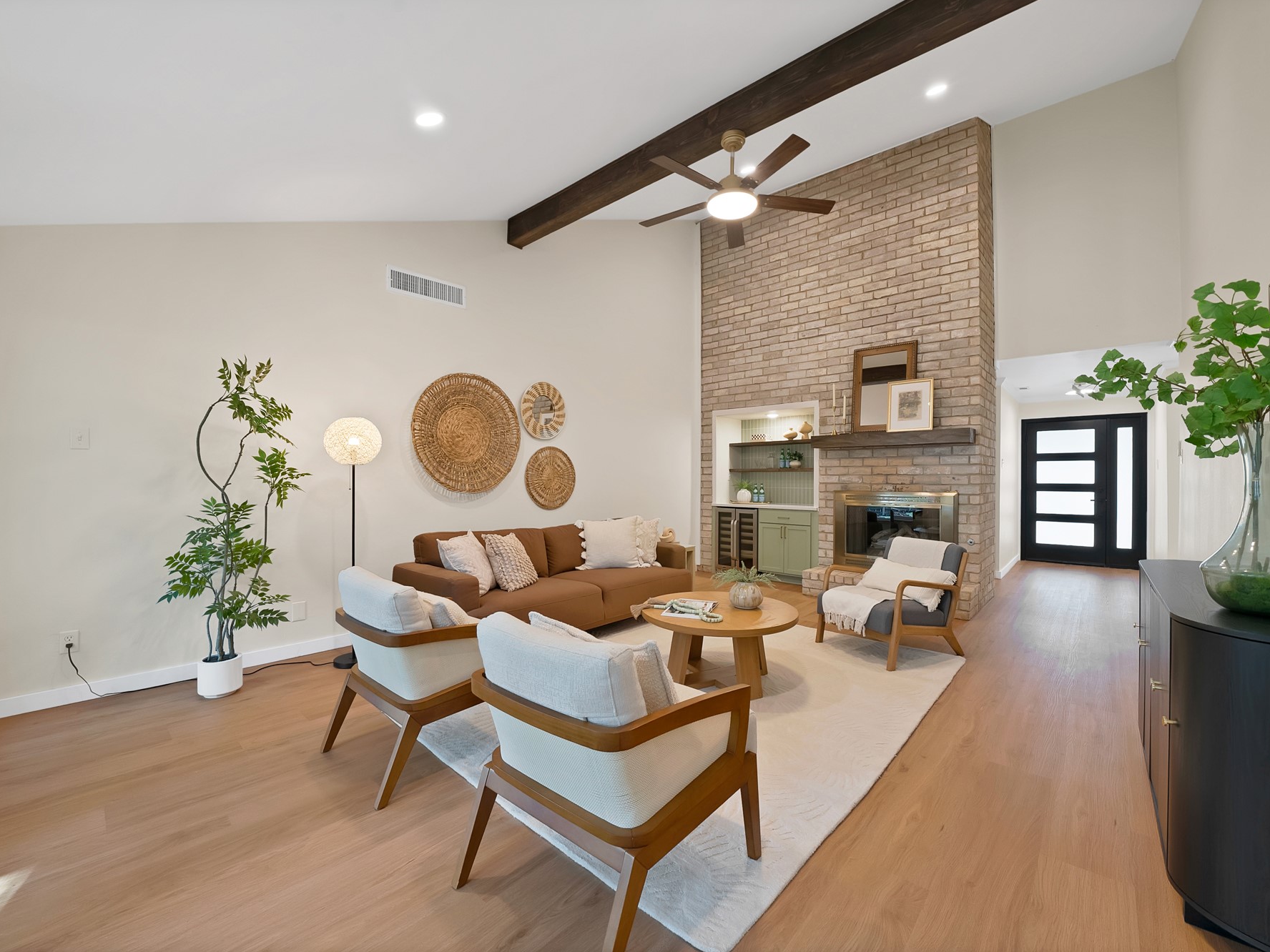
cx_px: 641
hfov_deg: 106.2
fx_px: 477
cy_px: 476
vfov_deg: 89.9
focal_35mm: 13
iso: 640
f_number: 9
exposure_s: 1.3
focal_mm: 12
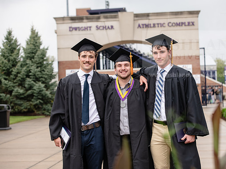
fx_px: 503
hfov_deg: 25.3
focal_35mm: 77
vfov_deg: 19.1
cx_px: 129
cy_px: 84
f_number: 4.5
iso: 200
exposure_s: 1/640
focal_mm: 70
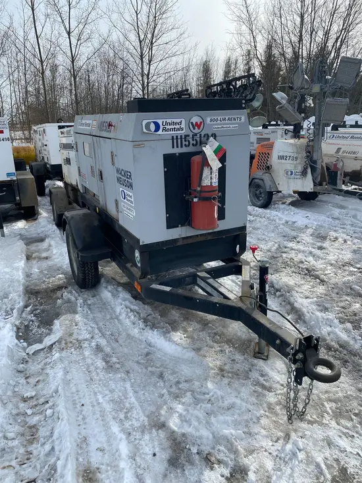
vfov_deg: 67.3
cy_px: 242
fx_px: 362
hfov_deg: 53.1
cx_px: 181
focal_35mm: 26
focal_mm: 4.25
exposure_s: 1/2066
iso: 32
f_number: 1.8
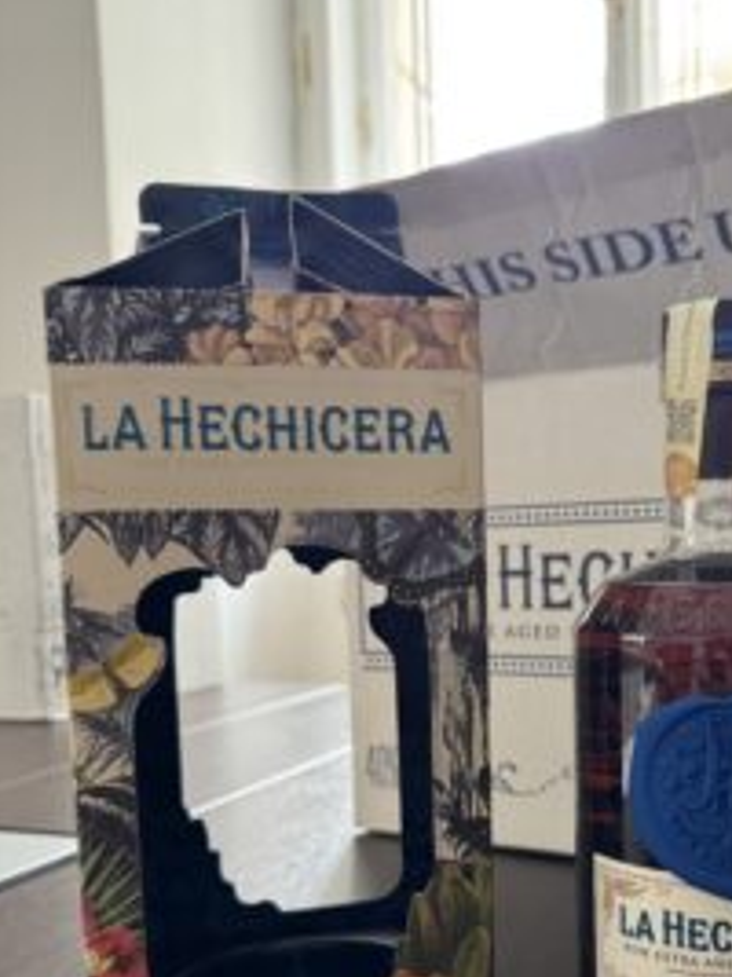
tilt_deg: -7.8
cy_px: 662
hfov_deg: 38.7
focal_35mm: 36
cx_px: 538
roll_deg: +0.6
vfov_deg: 50.3
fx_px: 1016
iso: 500
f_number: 1.78
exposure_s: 1/60
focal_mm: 6.76
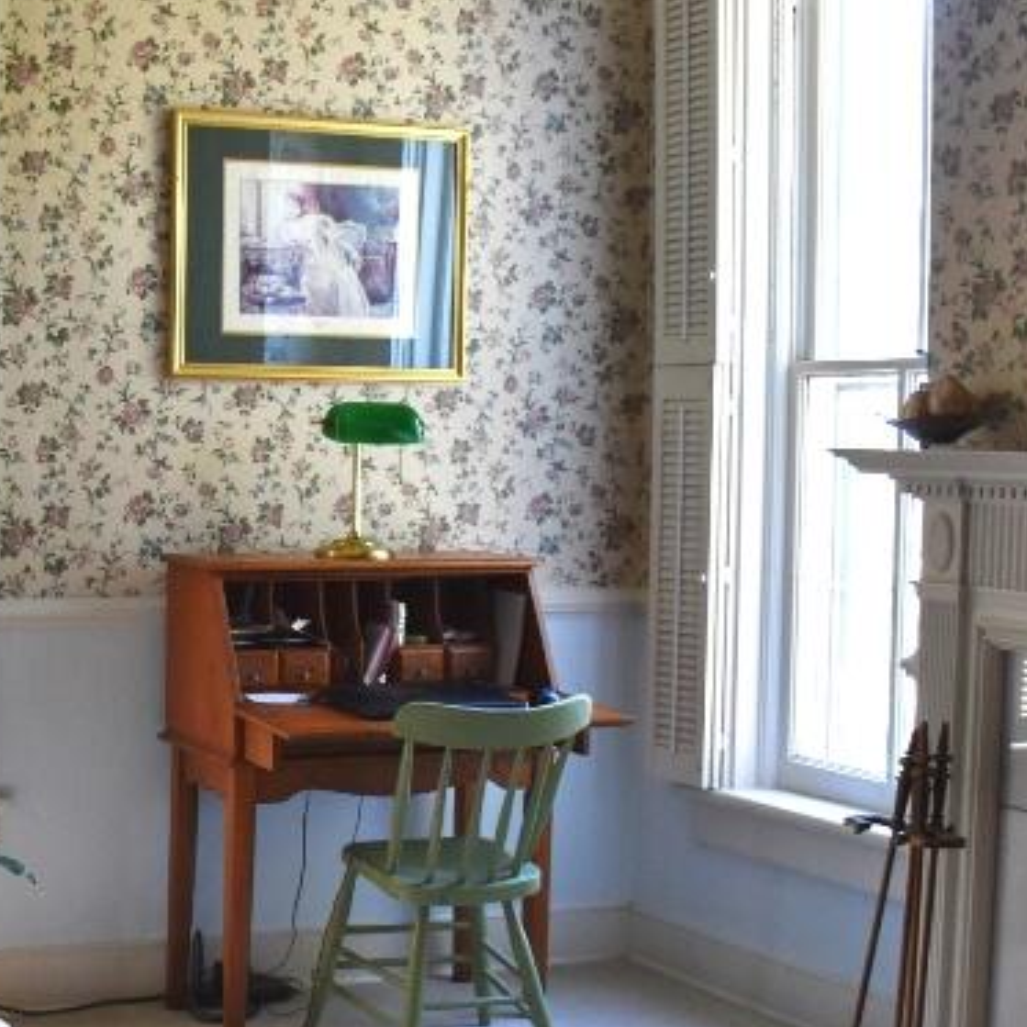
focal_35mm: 63
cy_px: 585
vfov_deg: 27.3
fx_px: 2115
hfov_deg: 26.5
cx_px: 135
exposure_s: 1/80
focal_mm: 18
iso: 800
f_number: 4.5
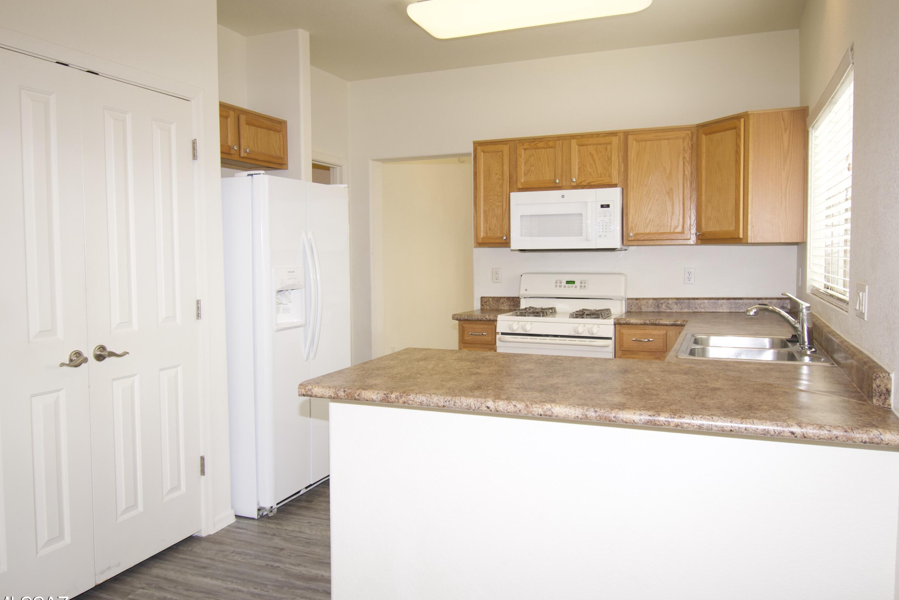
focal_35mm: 27
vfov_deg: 47.9
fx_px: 674
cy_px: 292
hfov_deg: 67.4
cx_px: 437
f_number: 5.6
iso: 640
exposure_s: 1/125
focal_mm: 16
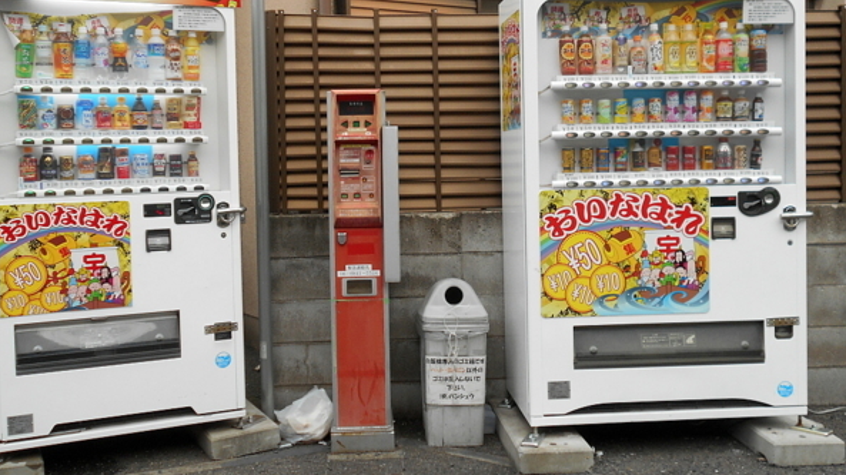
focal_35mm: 43
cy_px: 191
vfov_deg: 27.6
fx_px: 964
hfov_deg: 47.4
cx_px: 419
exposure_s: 1/250
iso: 110
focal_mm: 6.7
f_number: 3.9
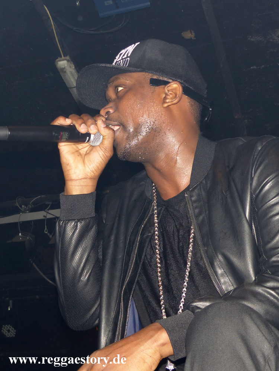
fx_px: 473
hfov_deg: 32.9
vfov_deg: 42.9
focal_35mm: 44
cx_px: 140
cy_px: 186
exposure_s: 1/160
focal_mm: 7.8
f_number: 2.8
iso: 100
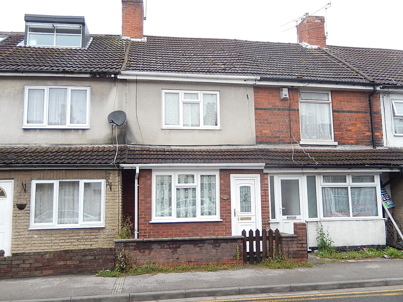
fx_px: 373
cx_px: 202
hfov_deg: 56.8
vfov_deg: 44.2
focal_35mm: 32
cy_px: 151
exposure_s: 1/50
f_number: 3.8
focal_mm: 5.7
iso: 125
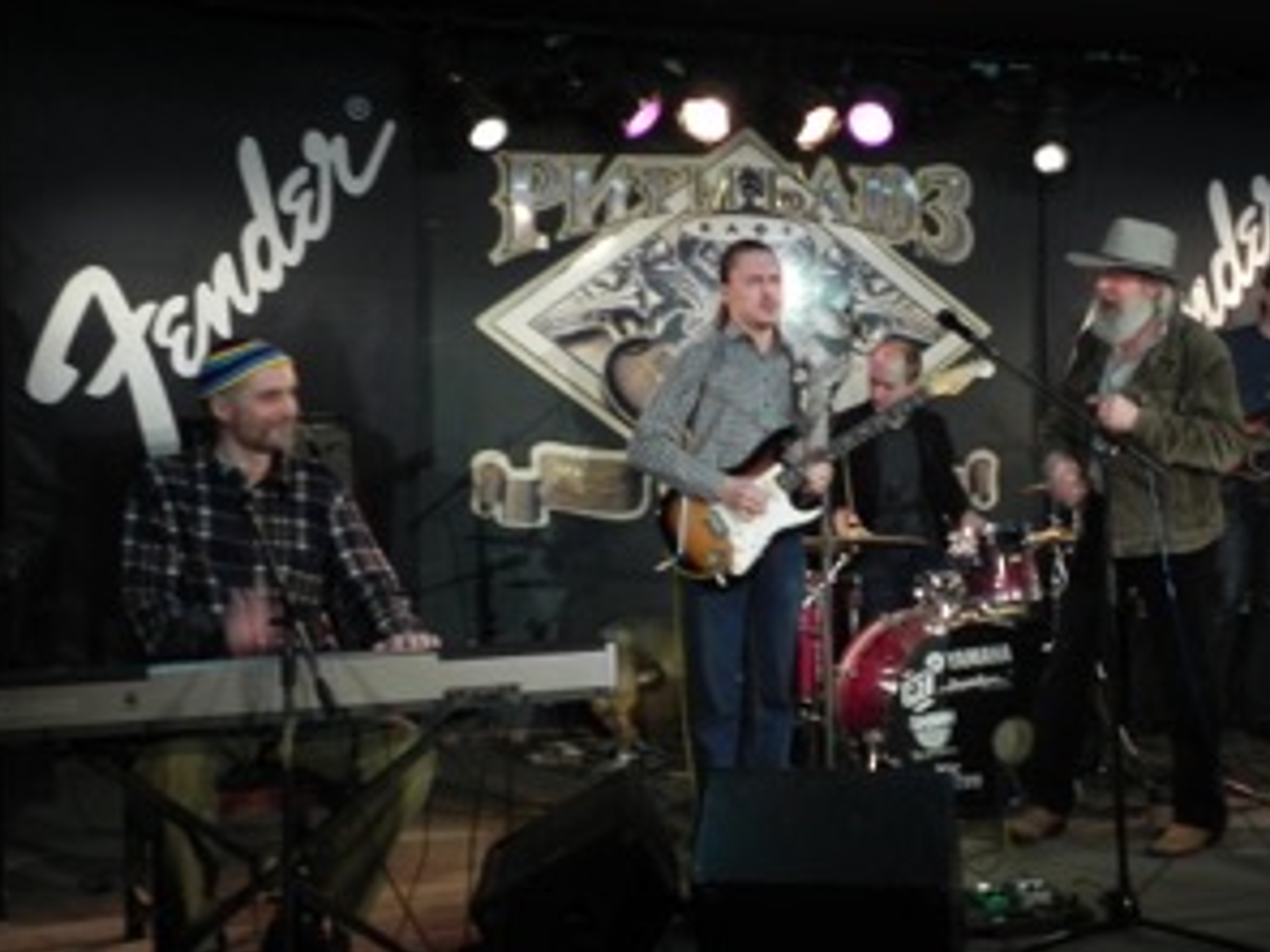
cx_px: 832
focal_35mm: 50
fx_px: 1834
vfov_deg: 29.1
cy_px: 437
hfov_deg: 37.8
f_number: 3.2
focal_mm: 6.6
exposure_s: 1/20
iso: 200
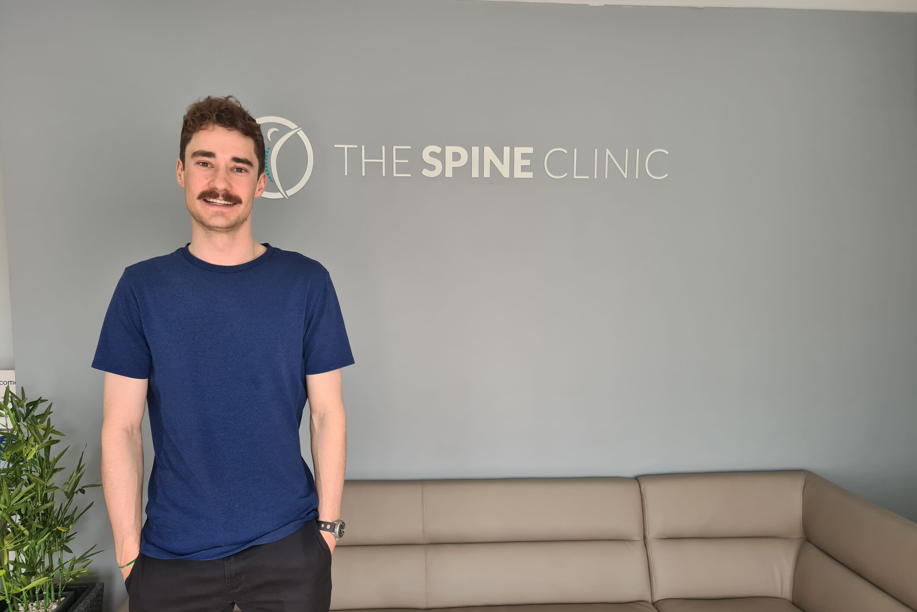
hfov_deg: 65.5
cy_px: 341
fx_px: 713
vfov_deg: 46.3
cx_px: 446
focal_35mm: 28
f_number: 1.8
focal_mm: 5.4
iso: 100
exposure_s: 1/100
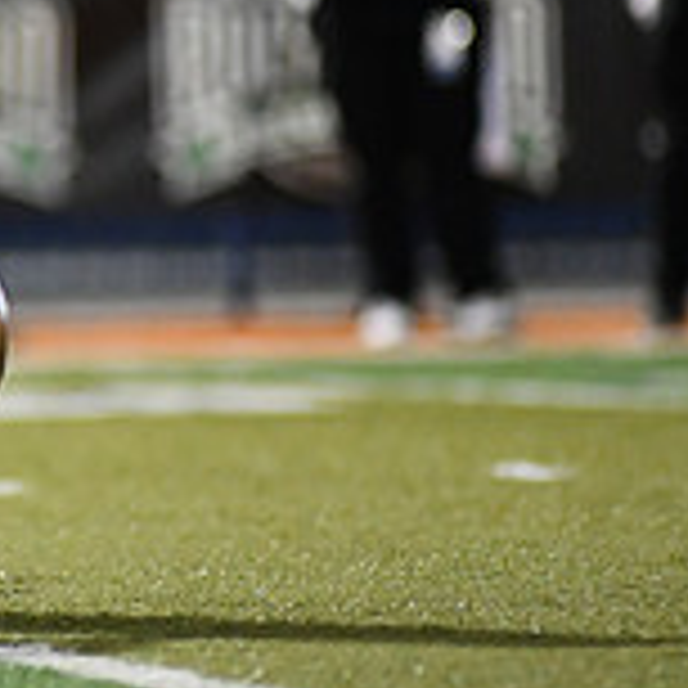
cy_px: 187
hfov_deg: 1.8
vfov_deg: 1.8
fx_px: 21699
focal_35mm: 965
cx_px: -256
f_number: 2.8
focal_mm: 300
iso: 3600
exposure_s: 1/1000
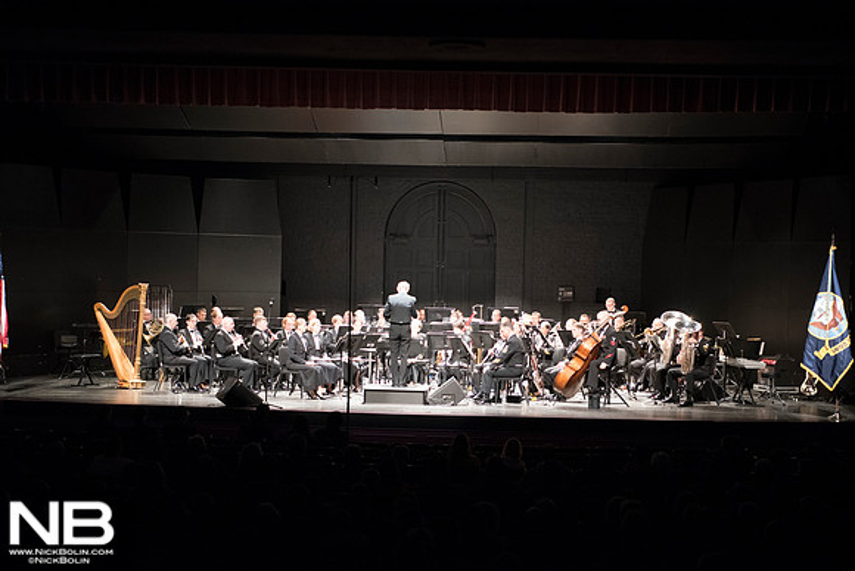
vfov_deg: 19.5
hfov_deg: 28.8
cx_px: 428
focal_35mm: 70
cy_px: 286
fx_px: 1663
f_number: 2.8
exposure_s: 1/125
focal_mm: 70
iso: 4000
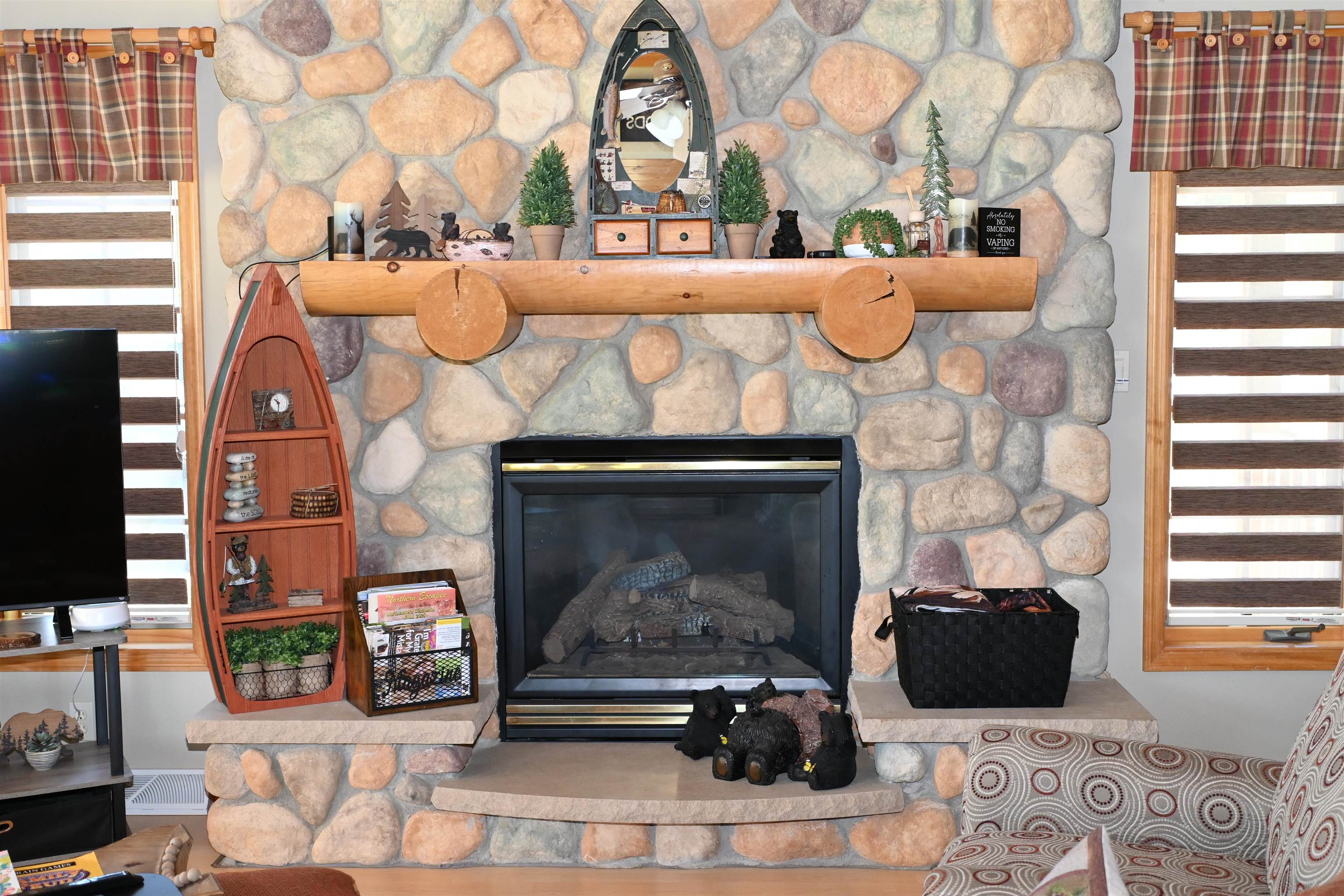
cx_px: 672
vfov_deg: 31.9
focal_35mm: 42
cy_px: 448
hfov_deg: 46.4
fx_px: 1568
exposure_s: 1/60
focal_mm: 28
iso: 1400
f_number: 5.6
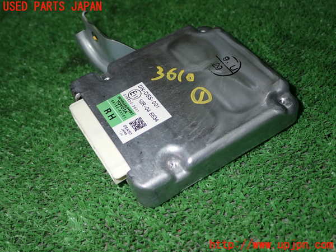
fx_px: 398
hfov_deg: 45.8
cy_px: 126
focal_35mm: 41
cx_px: 168
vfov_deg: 35.1
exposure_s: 1/40
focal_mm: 7.31
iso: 200
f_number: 8
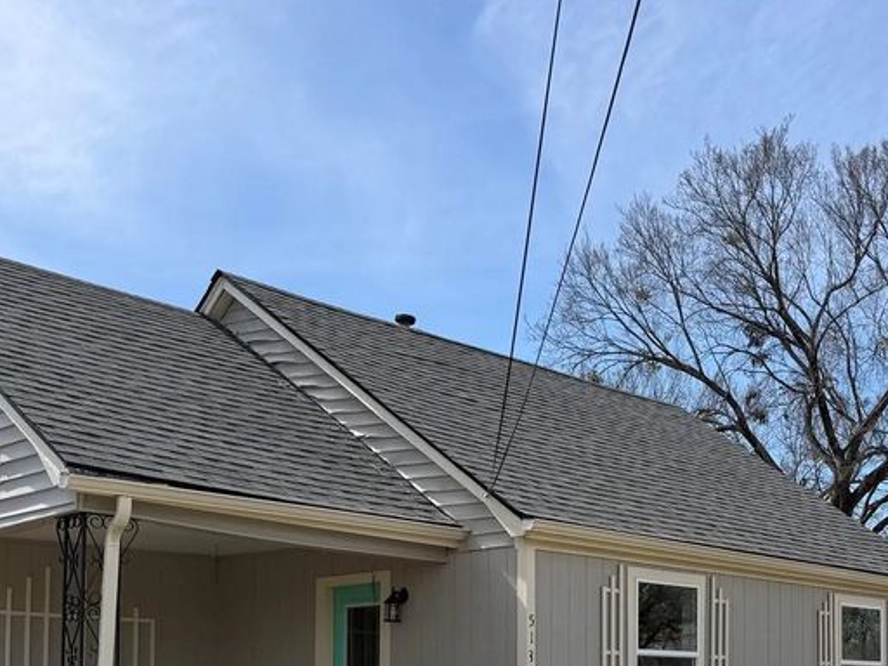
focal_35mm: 48
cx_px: 609
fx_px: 1231
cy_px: 654
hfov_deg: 39.1
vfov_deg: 28.5
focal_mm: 6.76
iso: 80
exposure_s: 1/3759
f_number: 1.78
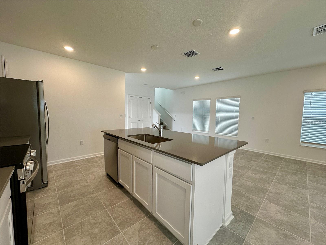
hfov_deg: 102.1
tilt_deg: -3.8
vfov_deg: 85.7
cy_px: 122
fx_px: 132
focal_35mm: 14
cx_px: 163
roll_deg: -1.2
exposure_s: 1/120
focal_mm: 2.22
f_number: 2.2
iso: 125
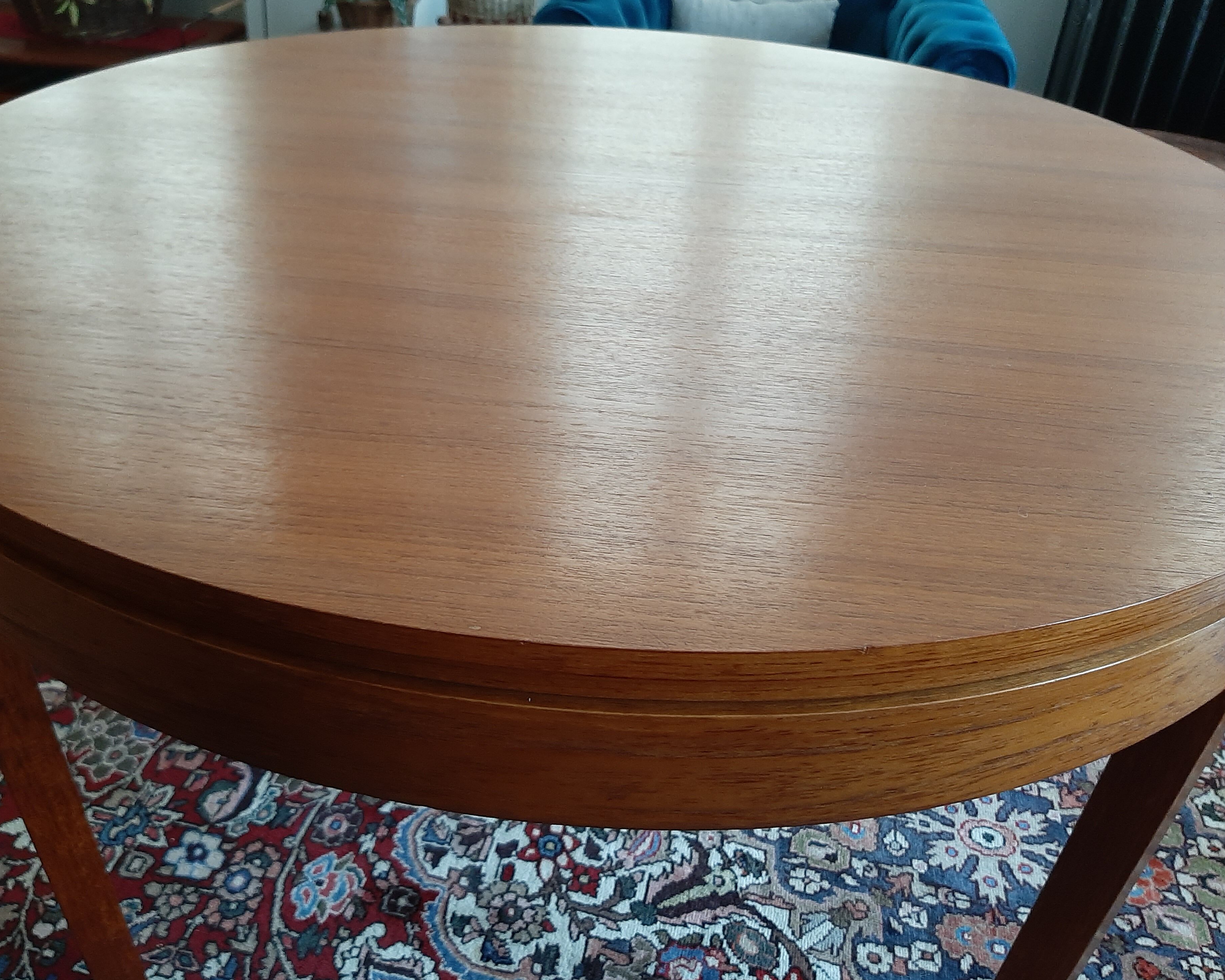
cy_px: 491
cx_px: 551
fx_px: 1015
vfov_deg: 51.5
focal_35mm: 28
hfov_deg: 62.1
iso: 160
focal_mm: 3.93
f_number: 1.7
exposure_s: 1/25
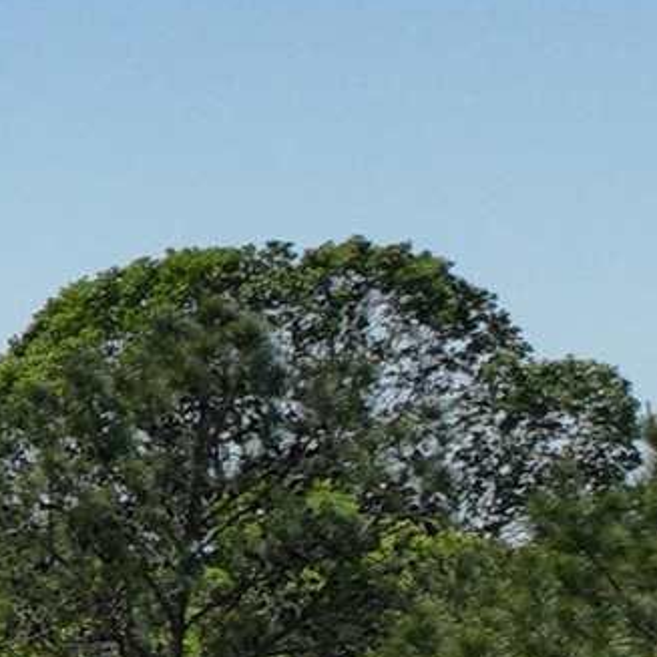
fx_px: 4273
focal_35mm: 199
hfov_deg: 6.3
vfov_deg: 8.4
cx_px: -2333
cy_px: 1229
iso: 100
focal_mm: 12.29
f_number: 2.8
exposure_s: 1/320
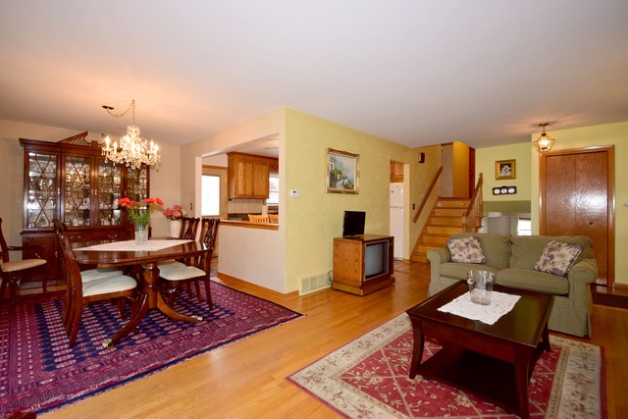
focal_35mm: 16
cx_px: 314
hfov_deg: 95.0
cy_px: 210
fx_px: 288
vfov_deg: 72.1
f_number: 6.3
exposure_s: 1/60
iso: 500
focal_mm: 11
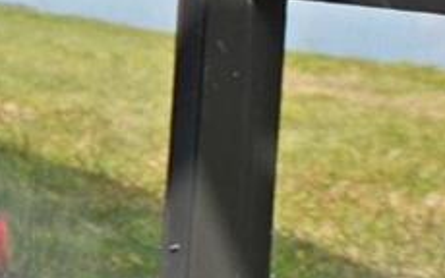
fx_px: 1286
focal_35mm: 106
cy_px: -53
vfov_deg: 12.1
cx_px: -971
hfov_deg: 10.7
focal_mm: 10
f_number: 4.5
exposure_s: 1/1000
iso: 180
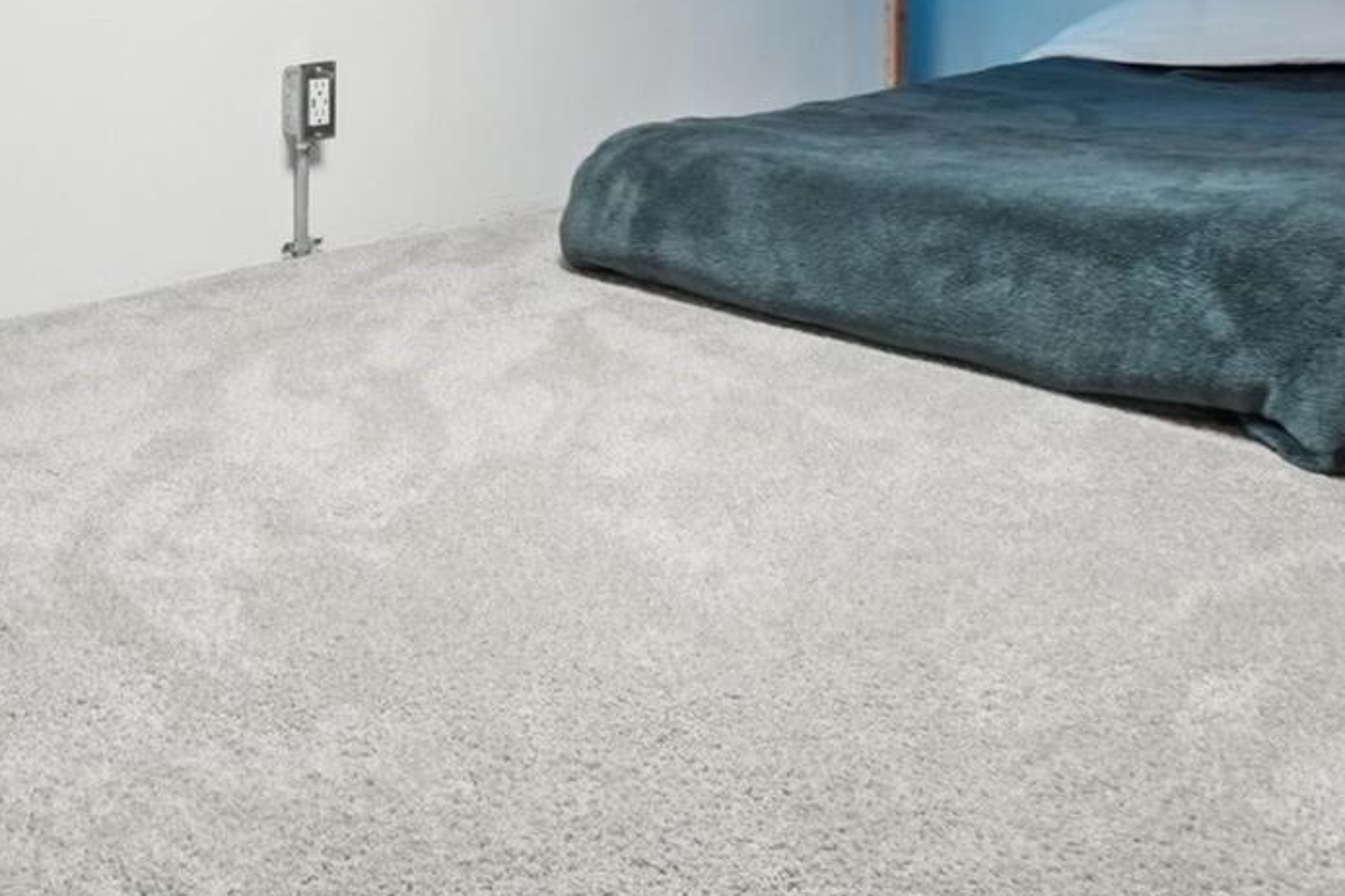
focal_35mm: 38
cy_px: -126
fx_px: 1425
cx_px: 445
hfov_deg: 49.6
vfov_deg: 30.6
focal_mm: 11
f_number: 8
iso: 400
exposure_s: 1/15
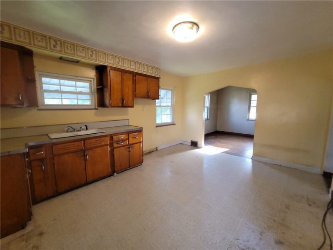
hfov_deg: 106.2
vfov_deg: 89.9
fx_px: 125
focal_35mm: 13
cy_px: 125
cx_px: 166
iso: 250
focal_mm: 2.2
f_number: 2.2
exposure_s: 1/60
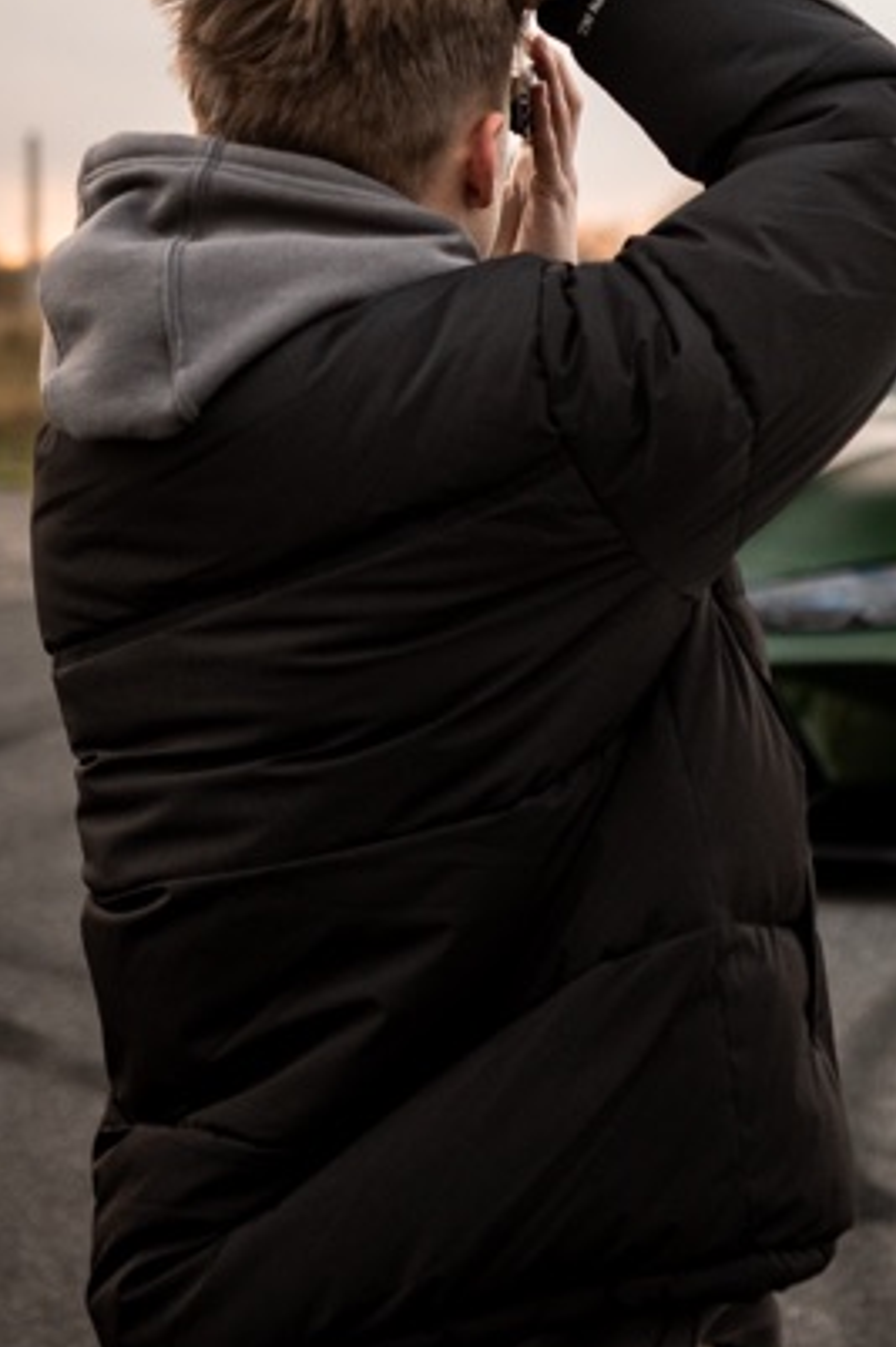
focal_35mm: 101
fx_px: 3774
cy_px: 316
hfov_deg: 13.4
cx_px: 886
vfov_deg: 20.0
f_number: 1.8
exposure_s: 1/250
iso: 320
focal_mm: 30
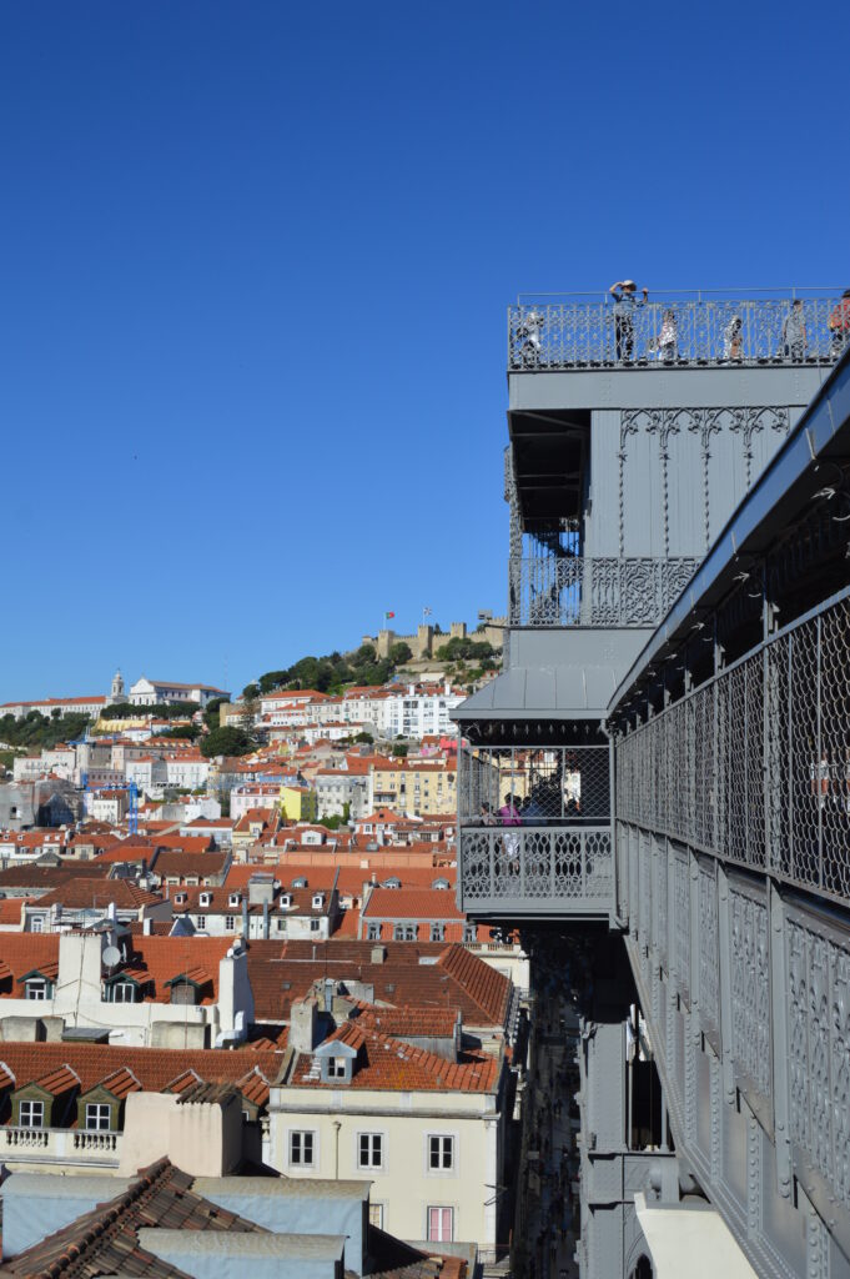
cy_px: 640
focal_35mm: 36
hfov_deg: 36.8
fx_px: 1277
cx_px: 425
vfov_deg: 53.2
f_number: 9
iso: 100
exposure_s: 1/320
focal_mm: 24
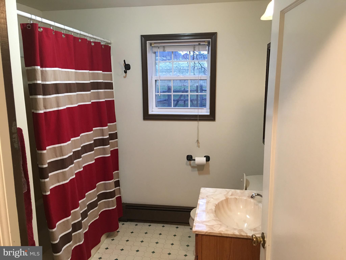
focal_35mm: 29
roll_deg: +0.1
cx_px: 173
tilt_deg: -9.4
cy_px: 130
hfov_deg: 61.7
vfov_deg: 48.2
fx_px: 290
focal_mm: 4.15
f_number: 2.2
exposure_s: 1/15
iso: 64
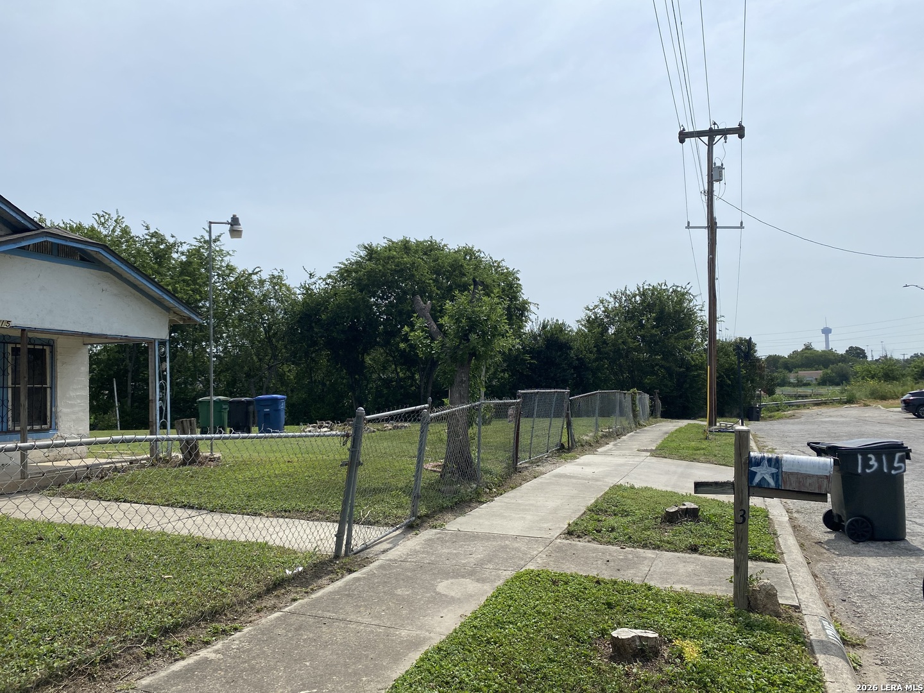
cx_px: 462
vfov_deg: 53.1
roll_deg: +1.8
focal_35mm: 26
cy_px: 346
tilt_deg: +2.3
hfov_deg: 67.3
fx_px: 694
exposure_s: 1/7194
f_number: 1.8
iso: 32
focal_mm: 4.25
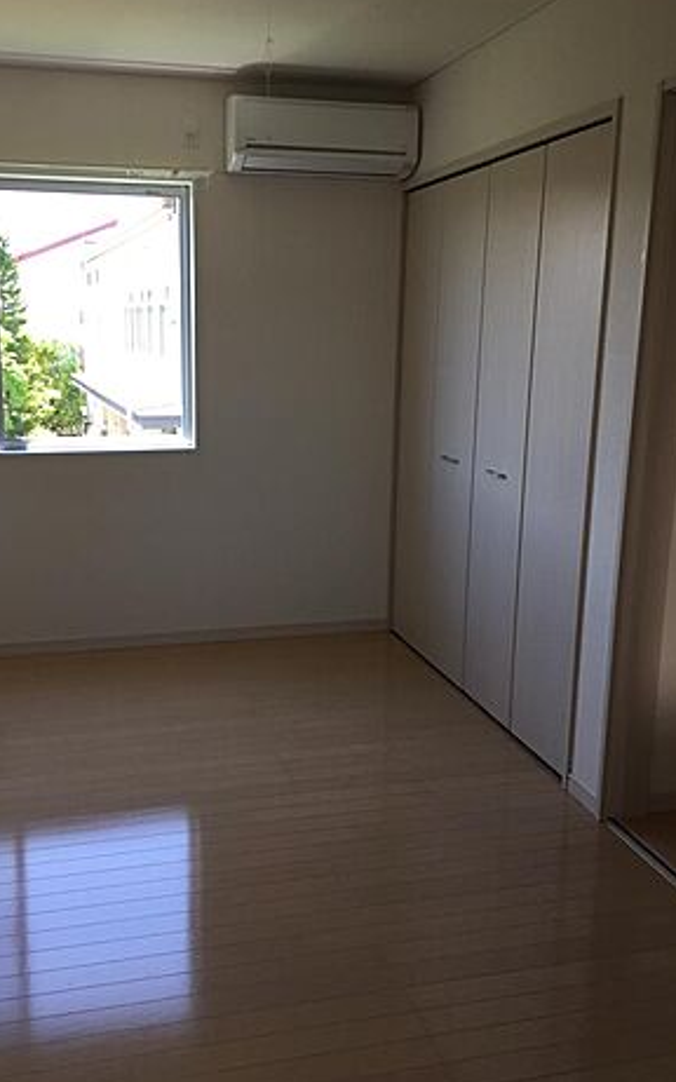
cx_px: 265
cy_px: 530
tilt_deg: -12.4
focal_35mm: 32
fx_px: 944
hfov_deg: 39.2
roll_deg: -0.5
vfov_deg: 59.7
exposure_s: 1/120
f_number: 2.2
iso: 50
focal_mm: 4.15
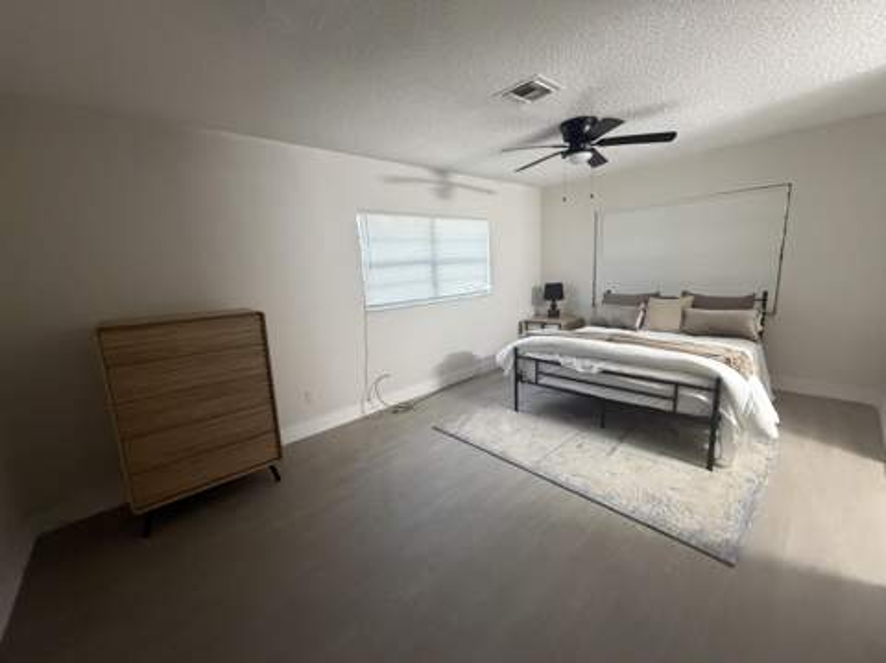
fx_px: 358
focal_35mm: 14
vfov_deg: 85.6
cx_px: 443
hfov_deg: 102.1
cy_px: 332
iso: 800
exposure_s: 1/60
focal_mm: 2.22
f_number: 2.2
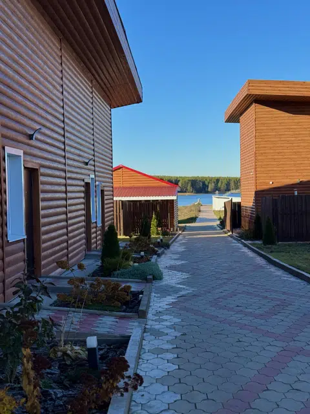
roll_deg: +1.5
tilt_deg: -1.1
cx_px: 155
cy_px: 207
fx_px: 573
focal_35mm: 48
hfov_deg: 30.3
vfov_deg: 39.7
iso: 64
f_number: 1.78
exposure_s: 1/2717
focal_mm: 6.76
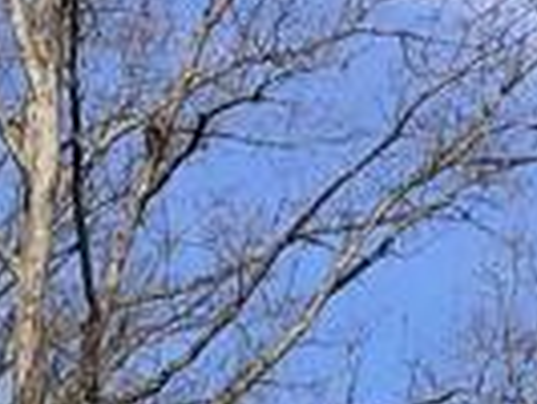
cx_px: 246
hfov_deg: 8.3
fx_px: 3695
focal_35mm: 238
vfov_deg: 5.7
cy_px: 1394
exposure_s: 1/981
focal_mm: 3.3
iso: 25
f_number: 2.4
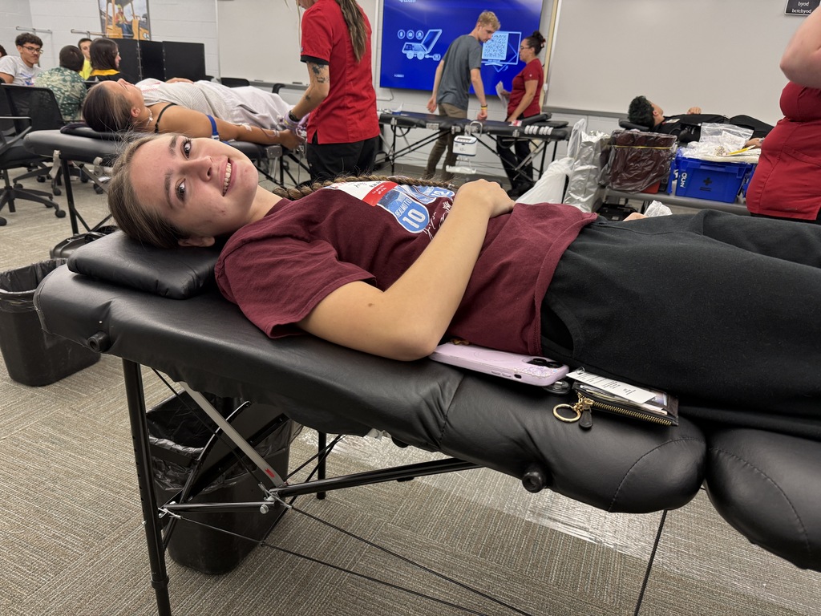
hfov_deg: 71.6
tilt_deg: -22.4
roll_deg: -4.8
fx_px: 569
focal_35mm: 24
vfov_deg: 56.8
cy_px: 308
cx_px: 410
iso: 160
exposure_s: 1/60
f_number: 1.78
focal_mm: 6.76
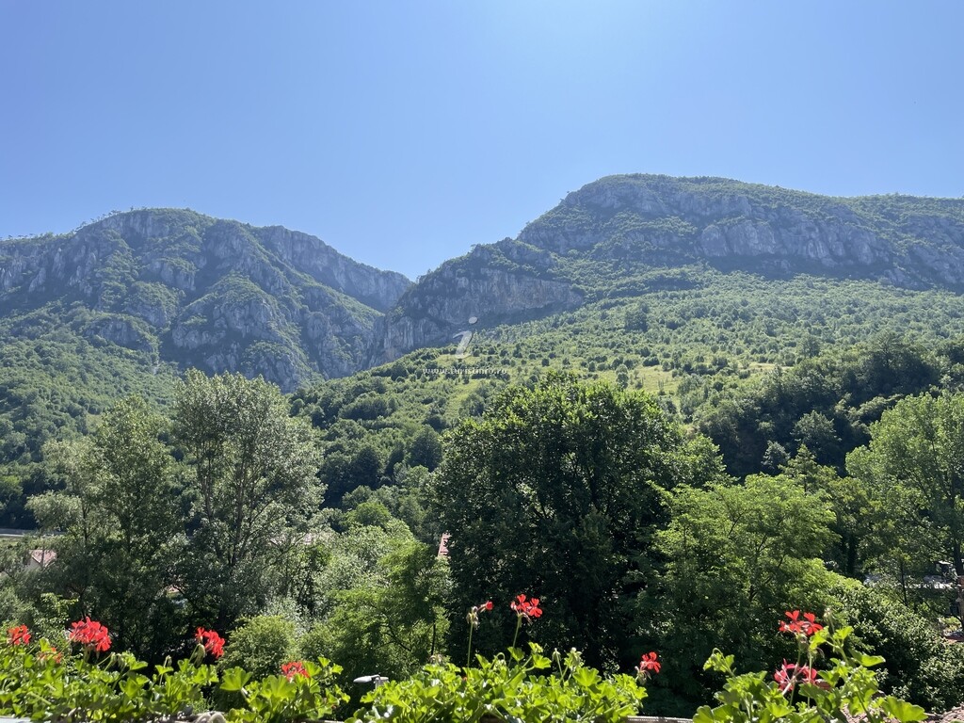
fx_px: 724
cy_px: 362
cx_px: 482
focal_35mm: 26
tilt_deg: +13.3
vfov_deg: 53.1
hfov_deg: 67.3
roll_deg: +0.9
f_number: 1.6
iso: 32
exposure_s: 1/3731
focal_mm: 4.2
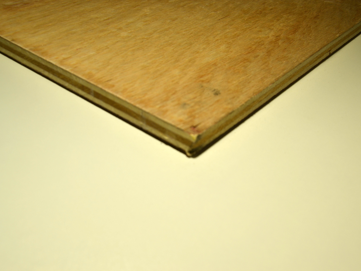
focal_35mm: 46
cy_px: 136
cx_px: 191
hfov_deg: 41.2
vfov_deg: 31.5
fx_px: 480
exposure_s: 1/125
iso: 100
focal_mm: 28
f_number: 7.1
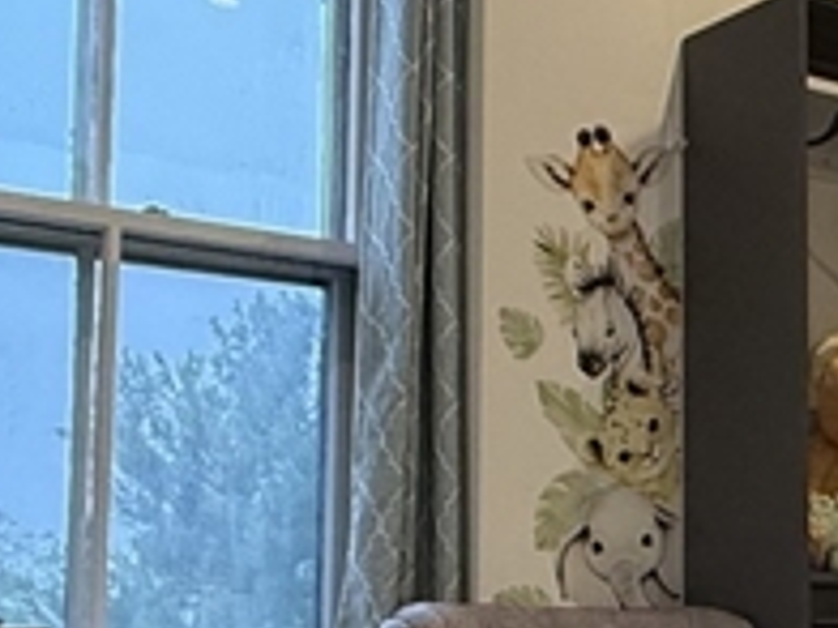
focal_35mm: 73
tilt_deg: +4.0
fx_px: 1767
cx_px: 825
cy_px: 508
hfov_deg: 25.4
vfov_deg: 19.9
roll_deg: -0.2
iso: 320
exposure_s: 1/120
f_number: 2.2
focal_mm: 2.22
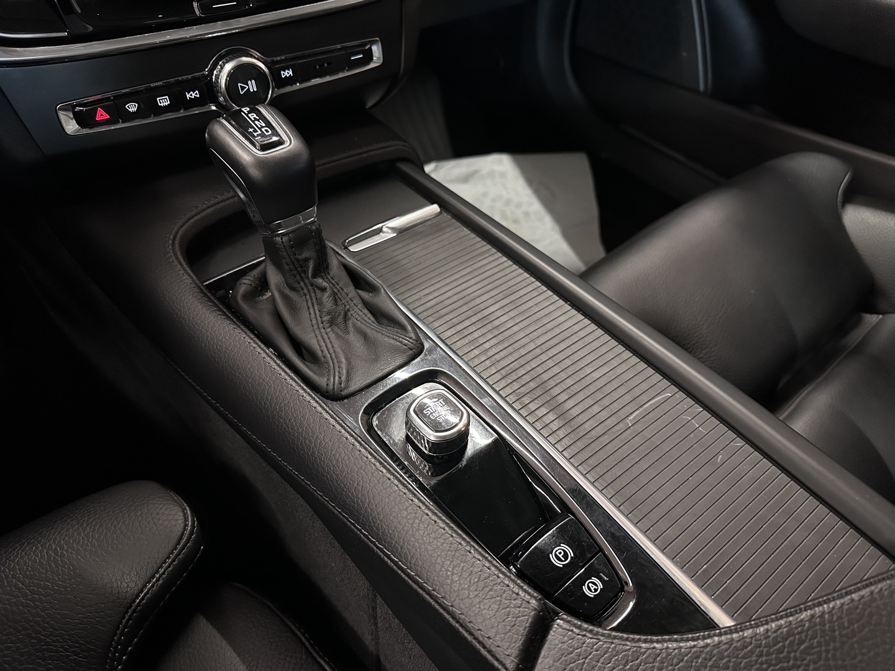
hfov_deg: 71.6
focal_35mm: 24
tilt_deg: -47.2
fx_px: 621
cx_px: 448
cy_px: 336
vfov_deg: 56.8
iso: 500
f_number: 1.78
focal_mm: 6.86
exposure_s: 1/57
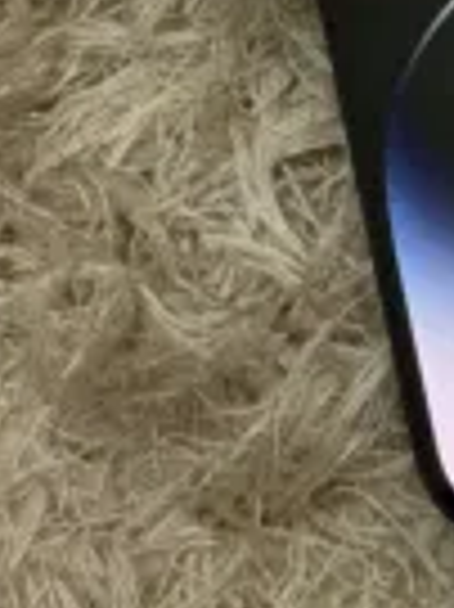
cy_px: -284
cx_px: 418
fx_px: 2487
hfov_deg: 10.4
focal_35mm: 142
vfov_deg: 13.2
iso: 200
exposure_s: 1/50
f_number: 1.78
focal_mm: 6.76
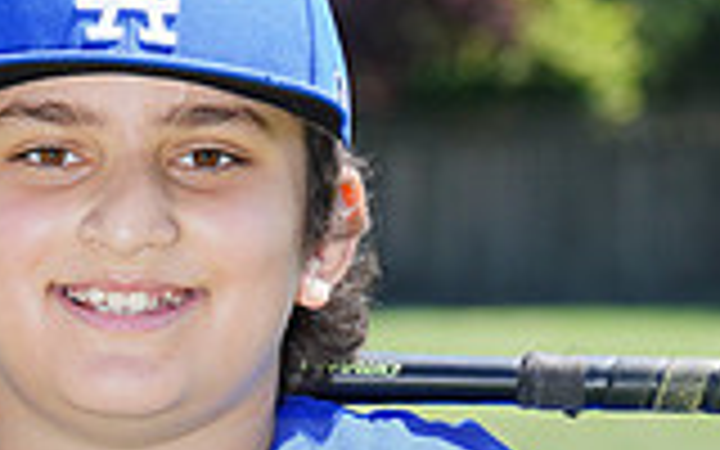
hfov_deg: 3.8
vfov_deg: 2.4
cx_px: 117
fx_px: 10714
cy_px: 479
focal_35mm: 546
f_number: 9
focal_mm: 148
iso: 200
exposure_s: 1/200
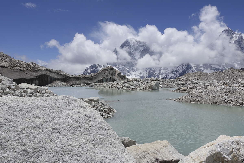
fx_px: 163
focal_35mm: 24
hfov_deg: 73.7
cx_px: 122
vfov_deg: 53.1
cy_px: 82
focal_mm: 8.8
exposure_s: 1/200
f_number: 5.6
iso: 125
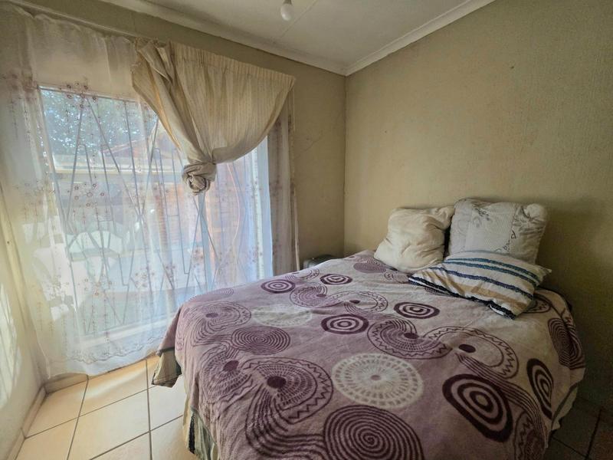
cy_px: 230
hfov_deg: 106.2
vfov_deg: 89.9
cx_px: 306
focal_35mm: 13
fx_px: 230
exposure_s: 1/370
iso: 400
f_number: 1.9
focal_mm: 2.2
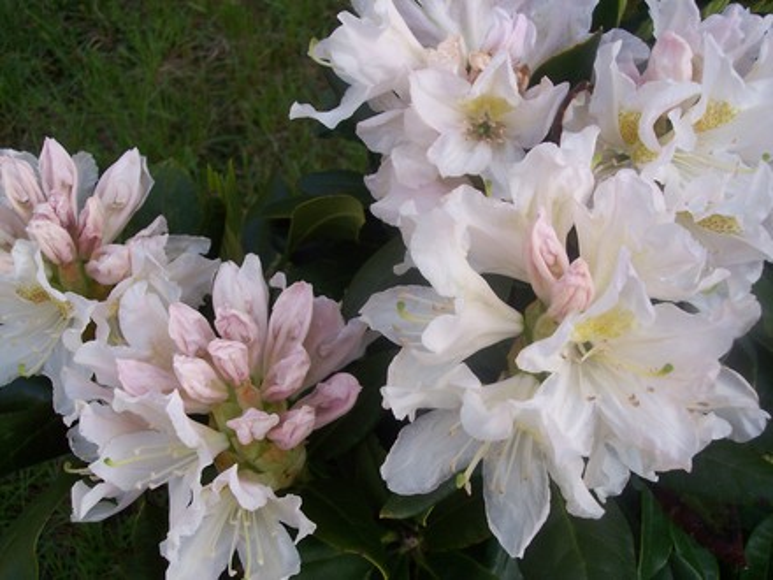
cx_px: 386
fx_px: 849
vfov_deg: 37.7
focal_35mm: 38
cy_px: 290
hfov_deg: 49.0
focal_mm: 8
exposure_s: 1/350
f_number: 4.8
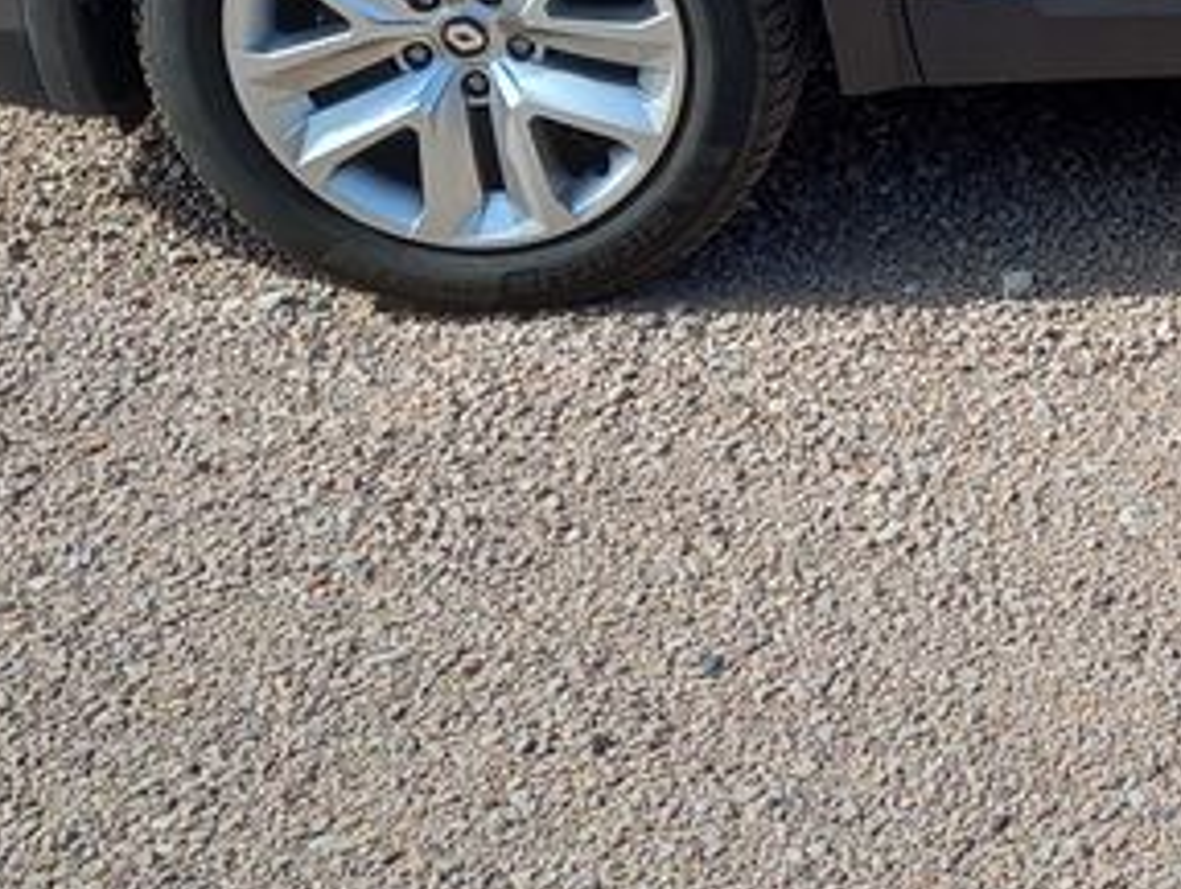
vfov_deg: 16.5
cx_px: 1576
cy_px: -86
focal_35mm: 87
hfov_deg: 20.4
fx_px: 2972
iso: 25
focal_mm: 4.6
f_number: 2
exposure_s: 1/339
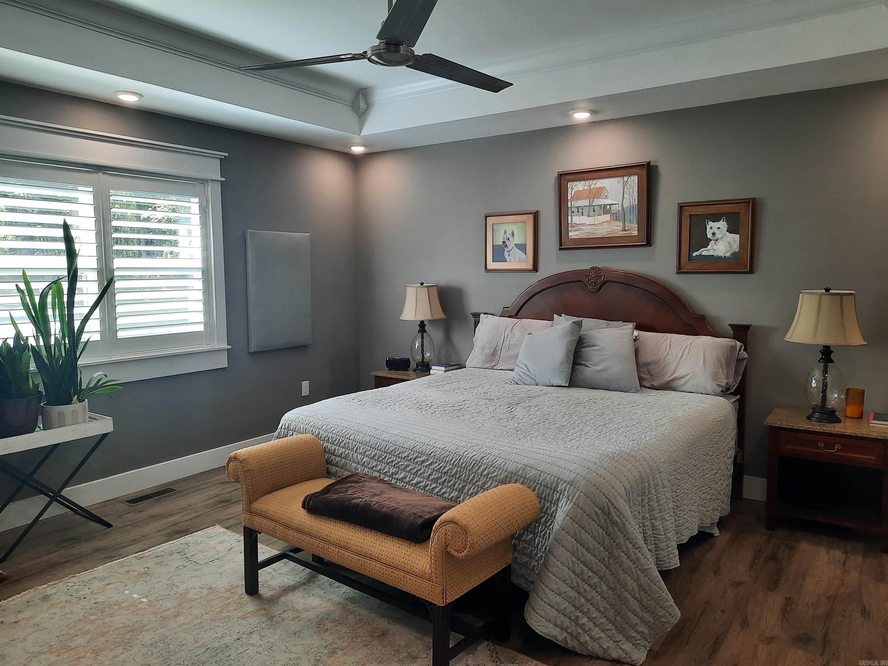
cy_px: 333
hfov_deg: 69.4
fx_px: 641
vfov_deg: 54.9
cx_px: 444
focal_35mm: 25
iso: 125
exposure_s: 1/60
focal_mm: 4.6
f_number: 2
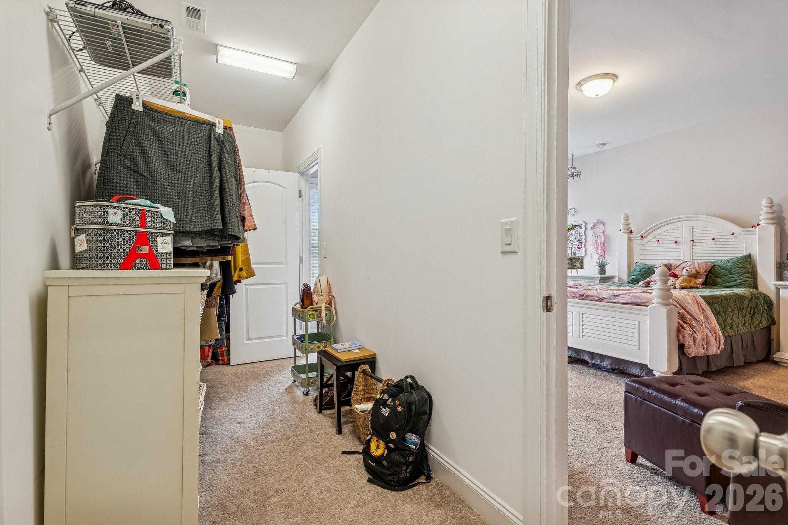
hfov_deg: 96.7
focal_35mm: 16
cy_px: 262
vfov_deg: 73.7
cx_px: 394
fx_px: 350
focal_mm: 16
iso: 400
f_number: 8
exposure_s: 1/8
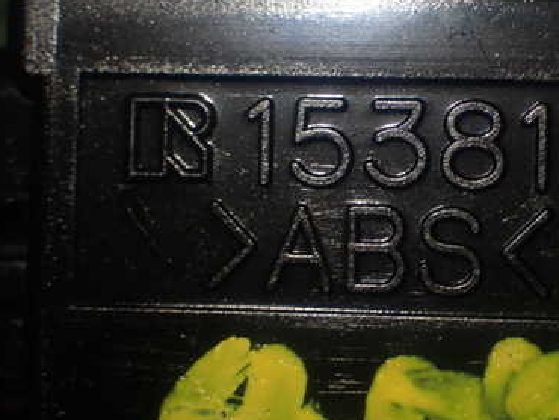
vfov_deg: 12.9
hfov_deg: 17.0
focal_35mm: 115
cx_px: 422
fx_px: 1858
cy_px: 222
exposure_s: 1/60
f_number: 3.9
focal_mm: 12.73
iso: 250
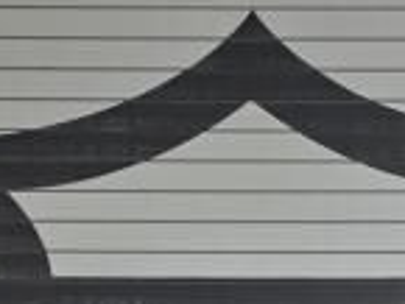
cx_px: 324
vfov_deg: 9.9
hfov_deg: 15.4
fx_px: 1487
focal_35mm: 127
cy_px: 781
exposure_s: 1/182
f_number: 1.7
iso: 200
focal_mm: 6.3
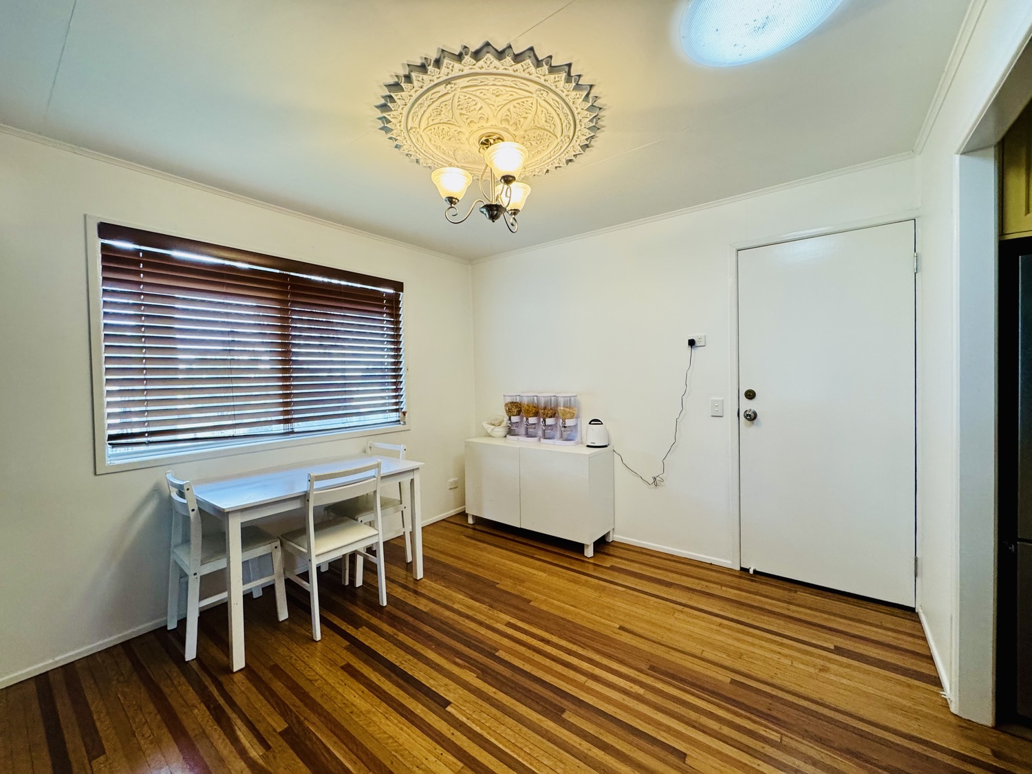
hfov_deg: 102.1
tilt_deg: -1.7
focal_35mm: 14
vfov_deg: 85.7
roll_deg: +1.5
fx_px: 417
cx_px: 516
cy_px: 387
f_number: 2.2
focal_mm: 2.22
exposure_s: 1/99
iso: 250
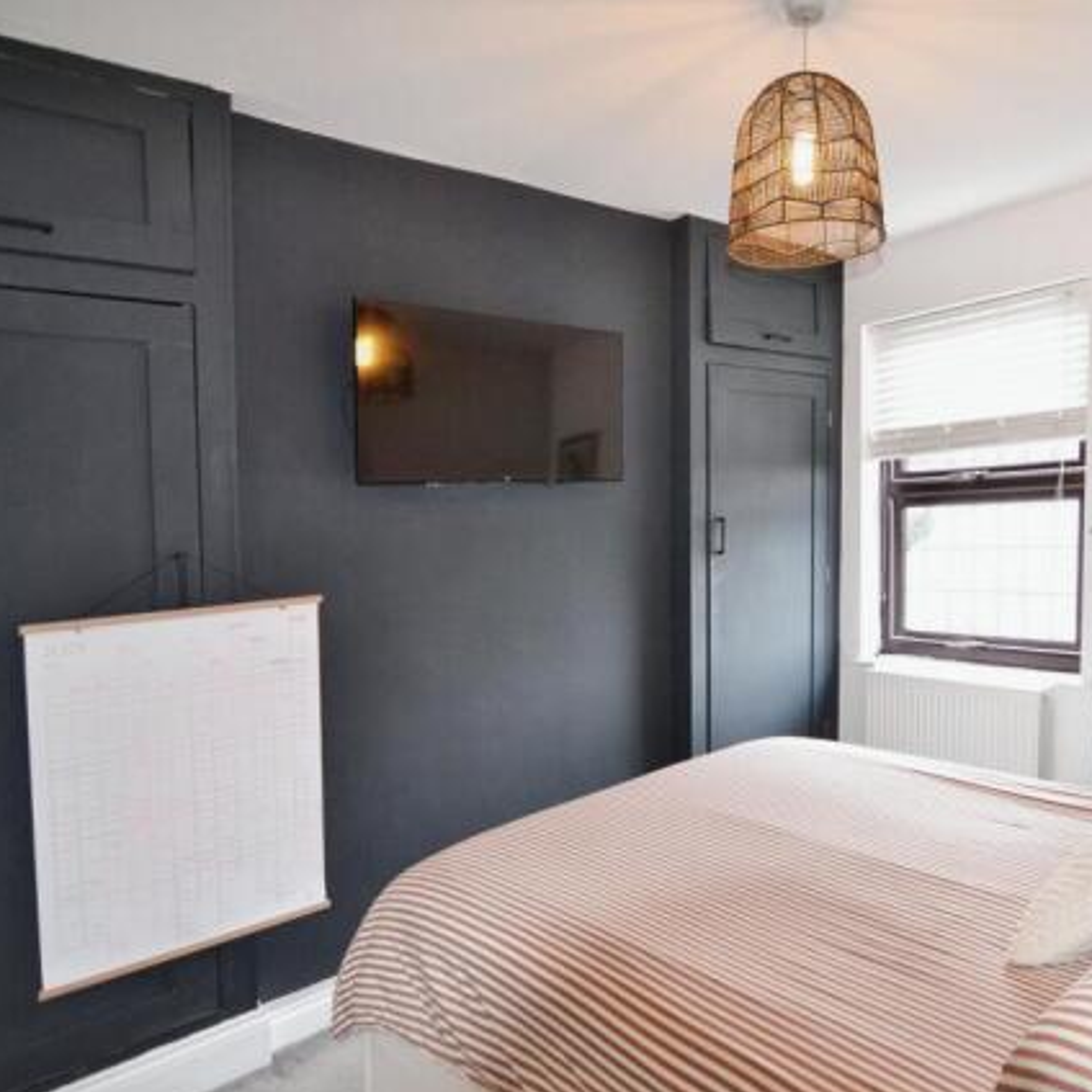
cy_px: 558
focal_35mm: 22
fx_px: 773
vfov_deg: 70.5
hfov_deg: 67.0
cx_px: 789
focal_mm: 11
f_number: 2.8
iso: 800
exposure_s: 1/60
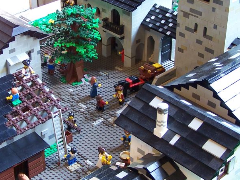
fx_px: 506
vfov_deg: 20.2
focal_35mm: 73
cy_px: 86
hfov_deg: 26.6
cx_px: 94
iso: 80
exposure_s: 1/8
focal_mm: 7.1
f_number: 2.9
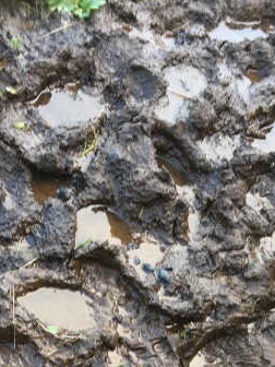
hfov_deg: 16.1
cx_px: 120
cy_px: 535
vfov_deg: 19.0
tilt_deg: -54.0
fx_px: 975
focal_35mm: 92
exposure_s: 1/60
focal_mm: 4.15
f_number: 2.2
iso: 32
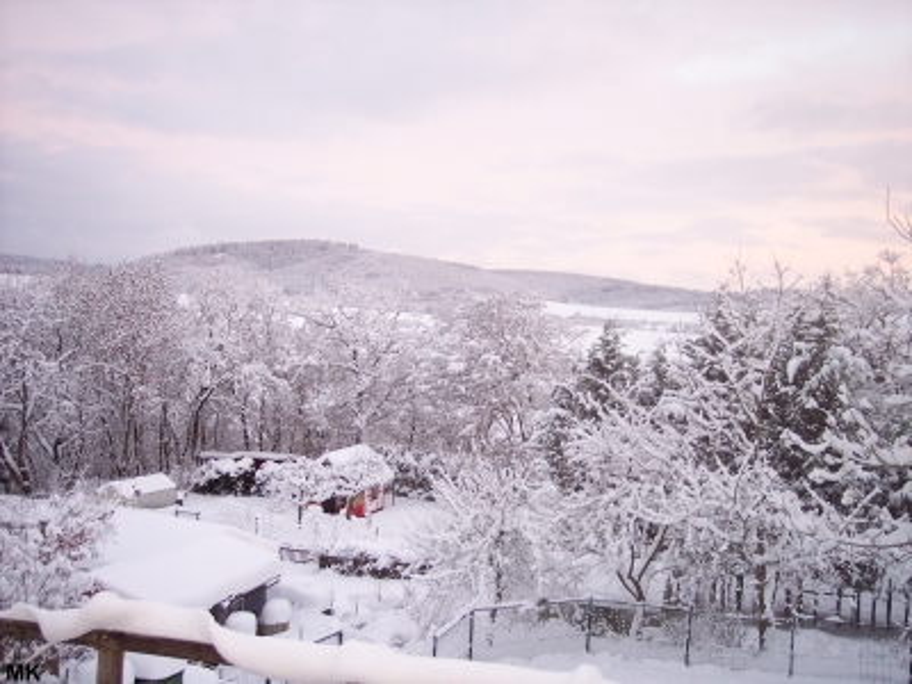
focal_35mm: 39
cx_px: 456
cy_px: 342
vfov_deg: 36.8
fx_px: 1028
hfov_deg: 47.9
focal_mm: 8
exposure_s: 1/30
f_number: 2.8
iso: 140
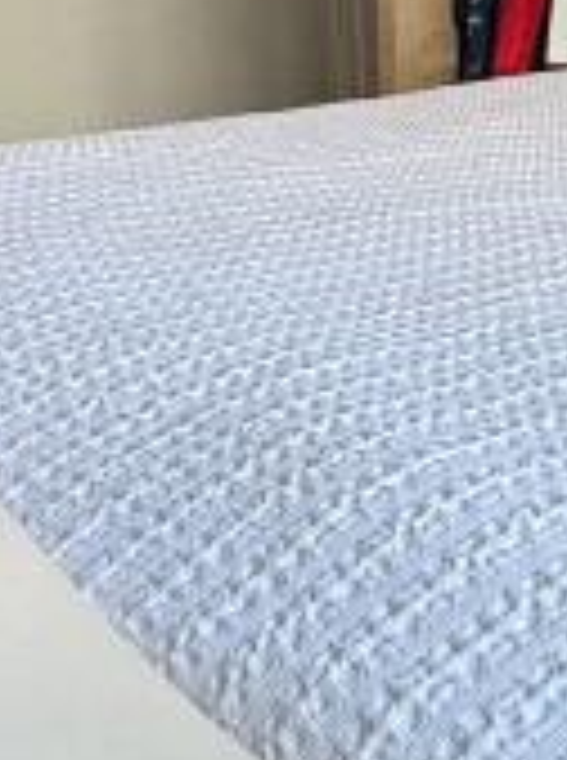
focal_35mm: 85
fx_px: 1863
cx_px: 536
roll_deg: +1.7
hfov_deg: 17.0
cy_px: 72
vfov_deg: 22.5
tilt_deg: -6.8
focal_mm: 2.22
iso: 100
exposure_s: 1/100
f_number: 2.2
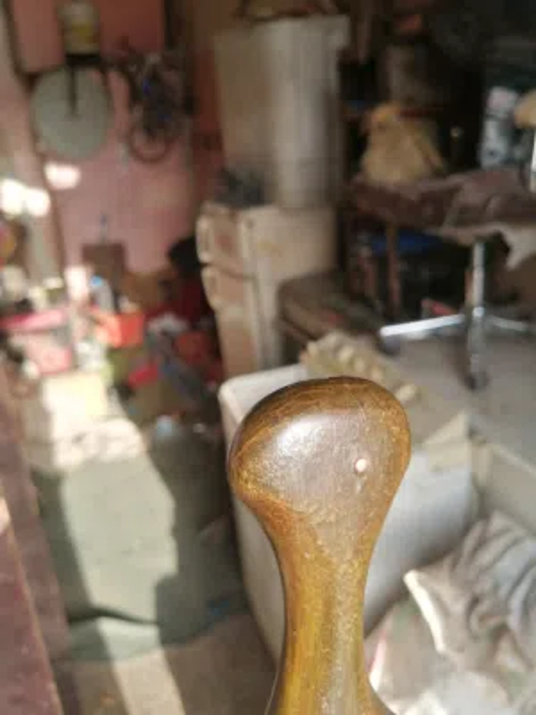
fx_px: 537
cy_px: 358
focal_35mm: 26
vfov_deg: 67.3
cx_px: 268
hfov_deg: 53.1
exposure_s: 1/323
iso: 50
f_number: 1.8
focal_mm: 3.95
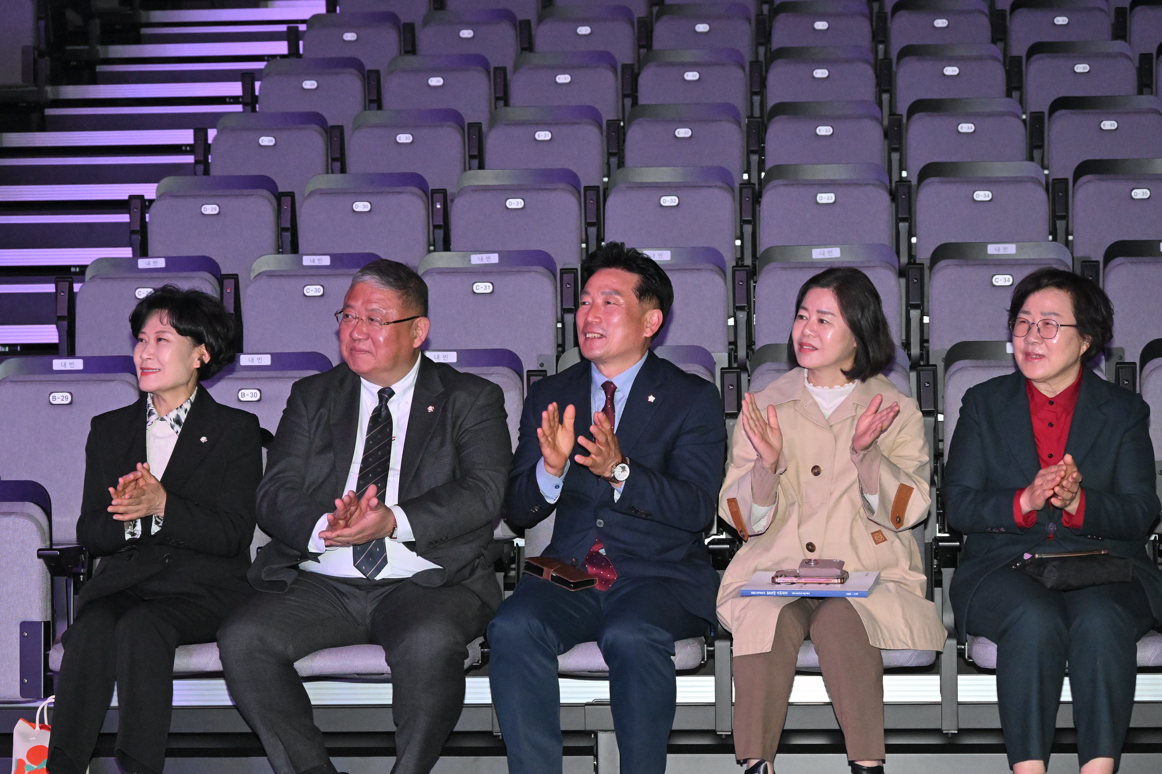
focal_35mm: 81
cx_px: 595
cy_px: 465
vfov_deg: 16.8
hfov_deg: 25.1
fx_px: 2614
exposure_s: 1/250
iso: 5000
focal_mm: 66
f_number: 6.3
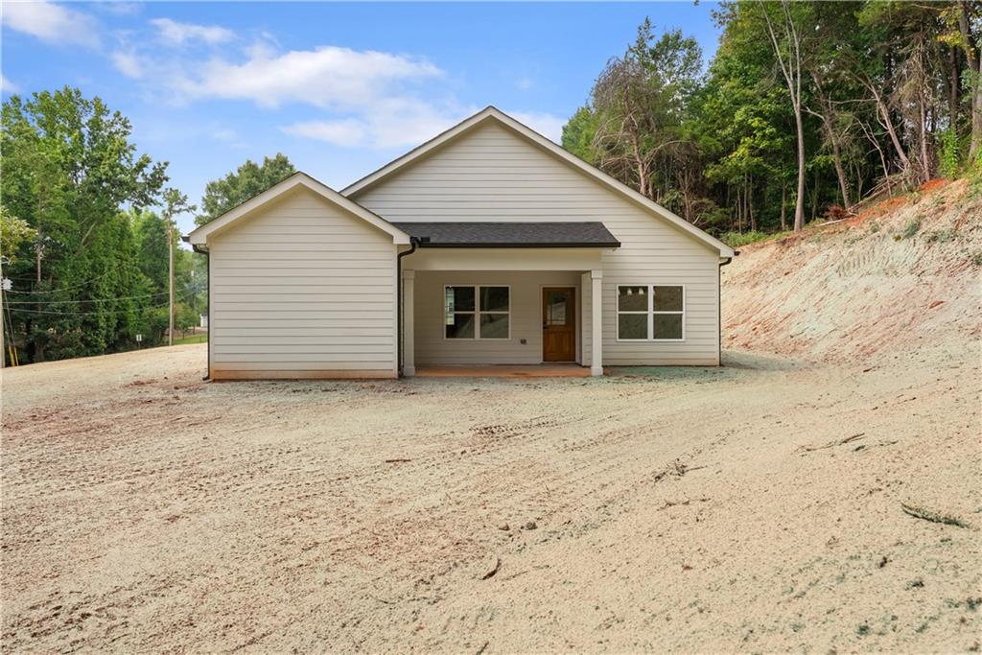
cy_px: 328
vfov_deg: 53.1
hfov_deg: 73.7
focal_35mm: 24
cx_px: 491
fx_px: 655
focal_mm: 24
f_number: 7.1
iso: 640
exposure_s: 1/1000
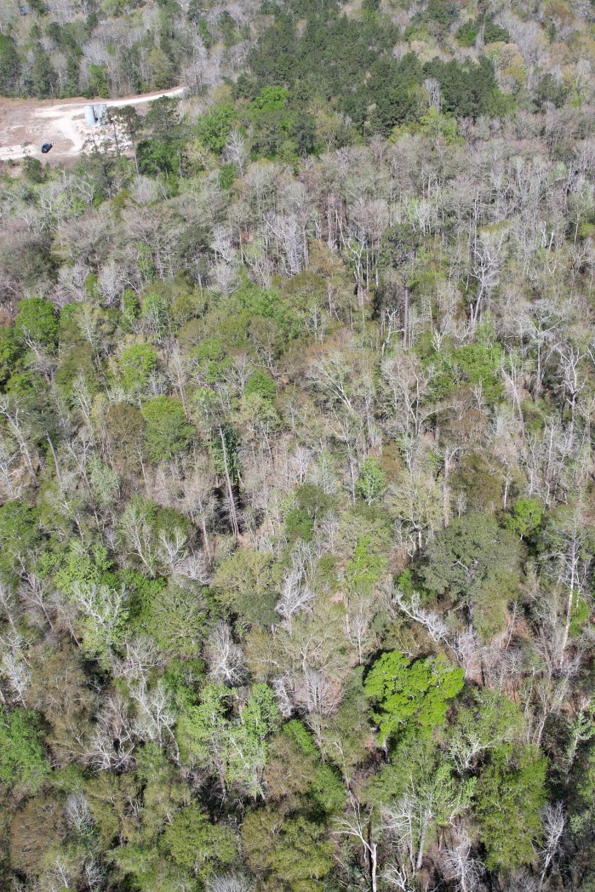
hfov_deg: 38.6
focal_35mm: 34
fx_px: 843
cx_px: 373
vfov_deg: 55.8
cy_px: 456
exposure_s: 1/1250
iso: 100
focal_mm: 8.38
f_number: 2.8
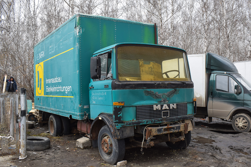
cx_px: 126
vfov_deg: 41.7
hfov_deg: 59.5
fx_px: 220
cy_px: 84
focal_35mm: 32
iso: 360
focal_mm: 21
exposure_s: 1/250
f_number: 8
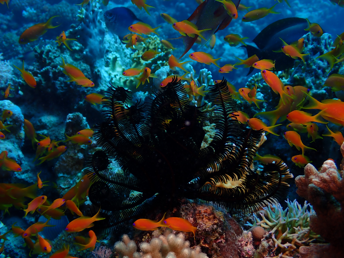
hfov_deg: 49.0
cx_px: 172
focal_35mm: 38
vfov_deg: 37.7
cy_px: 129
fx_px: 378
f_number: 2.7
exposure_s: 1/500
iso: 100
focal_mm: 6.83
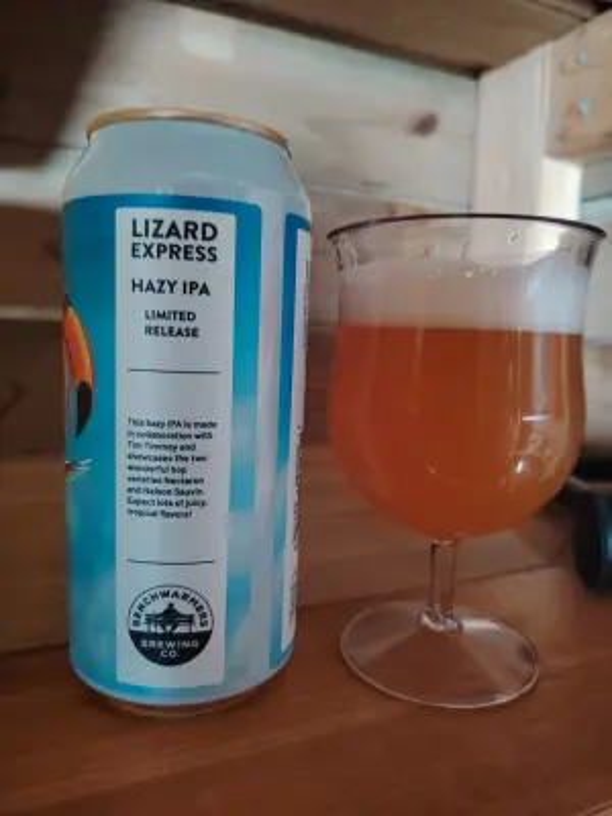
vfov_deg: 71.6
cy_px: 408
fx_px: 566
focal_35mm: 24
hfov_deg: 56.8
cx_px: 306
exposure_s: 1/20
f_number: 1.75
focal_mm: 5.25
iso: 5059
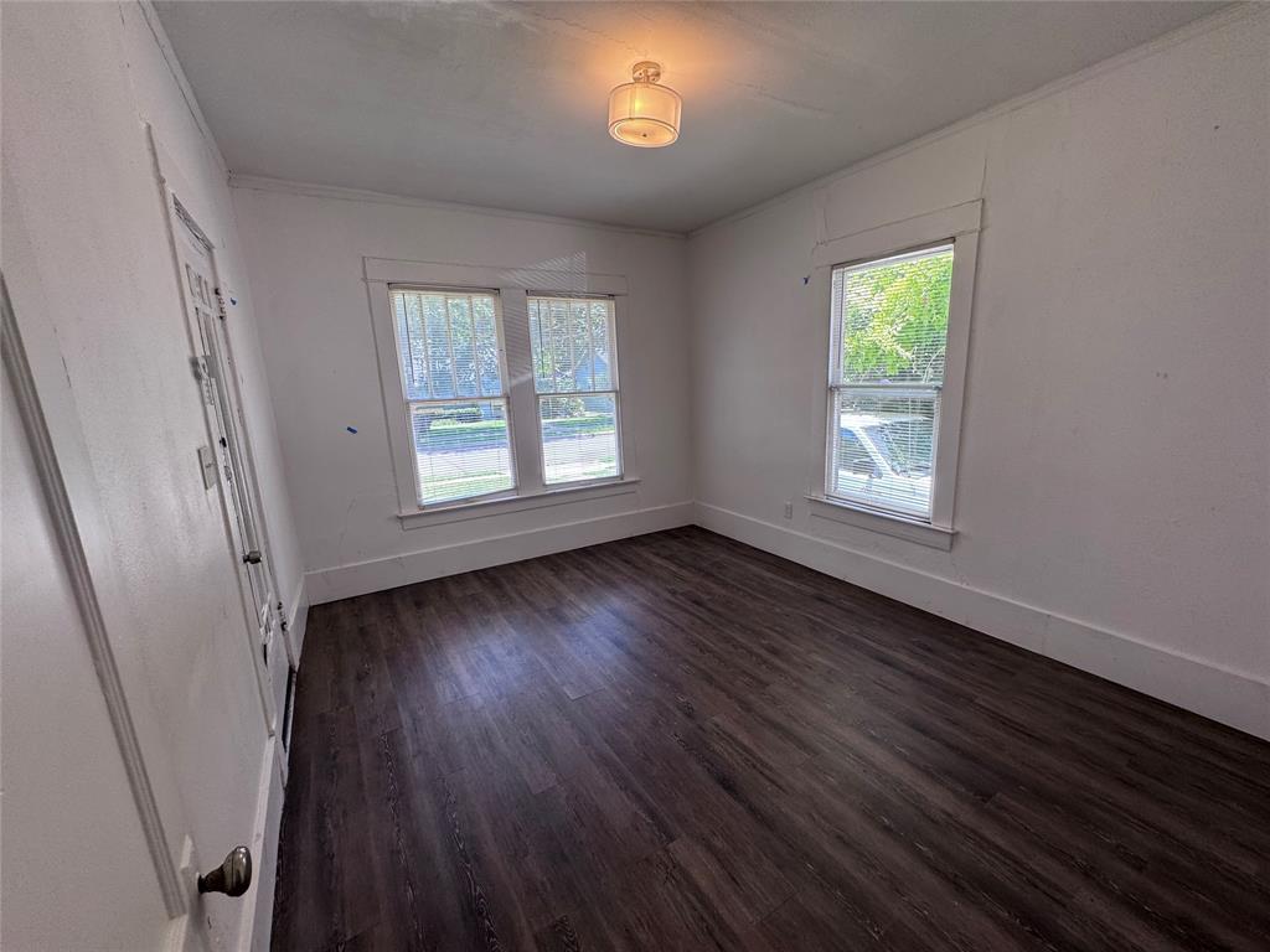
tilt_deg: -11.8
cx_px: 635
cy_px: 476
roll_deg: +1.5
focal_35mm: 14
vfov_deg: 85.7
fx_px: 514
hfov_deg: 102.1
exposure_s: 1/120
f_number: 2.2
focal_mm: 2.22
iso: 50
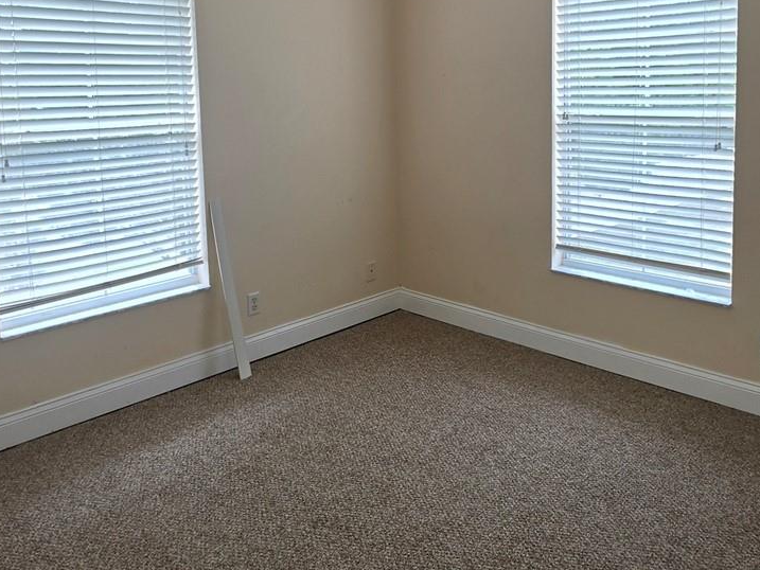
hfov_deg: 61.3
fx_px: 637
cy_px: 146
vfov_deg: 46.6
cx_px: 445
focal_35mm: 29
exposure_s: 1/120
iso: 32
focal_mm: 2.2
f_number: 1.9
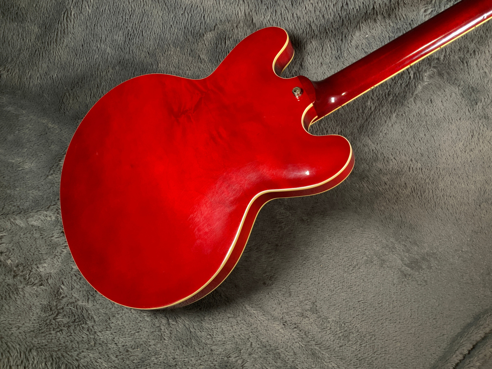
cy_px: 184
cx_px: 246
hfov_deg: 61.7
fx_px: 412
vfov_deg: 48.2
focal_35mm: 29
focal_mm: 3
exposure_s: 1/78
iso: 50
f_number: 1.8
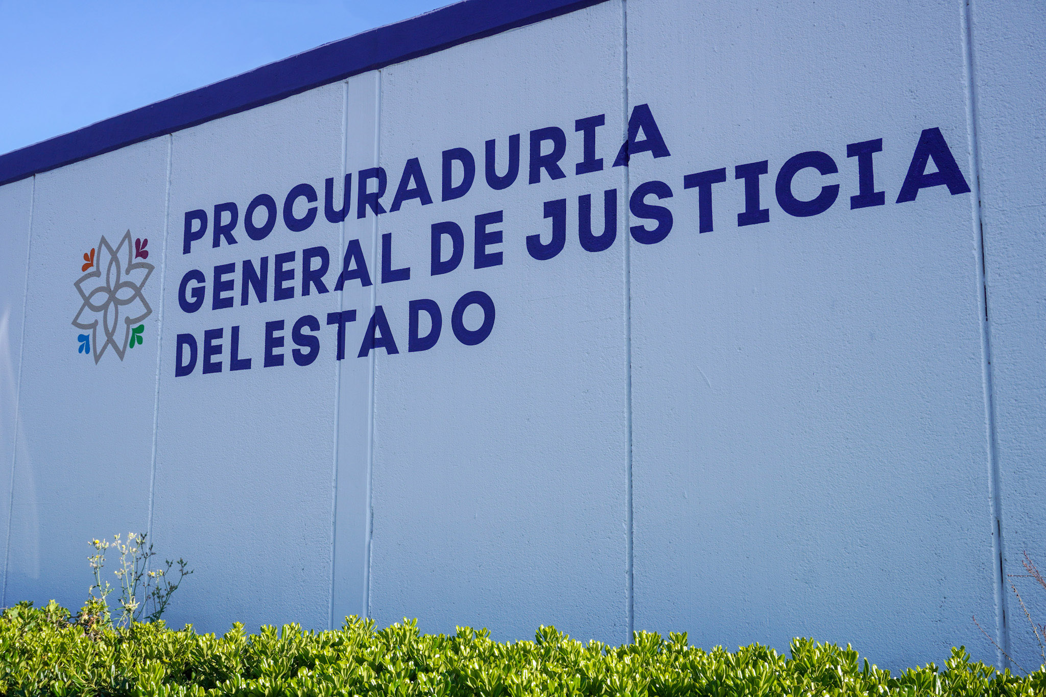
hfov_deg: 49.6
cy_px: 348
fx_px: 1133
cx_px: 523
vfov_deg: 34.2
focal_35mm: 39
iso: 100
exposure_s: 1/125
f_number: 11
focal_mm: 26
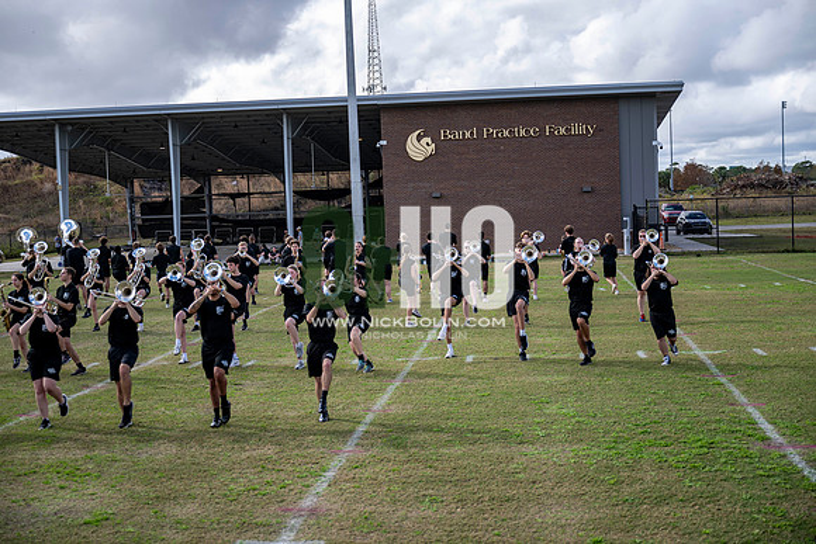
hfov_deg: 39.6
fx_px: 1134
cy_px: 272
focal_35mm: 50
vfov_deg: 27.0
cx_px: 408
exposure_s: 1/1250
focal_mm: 50
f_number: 2.8
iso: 125
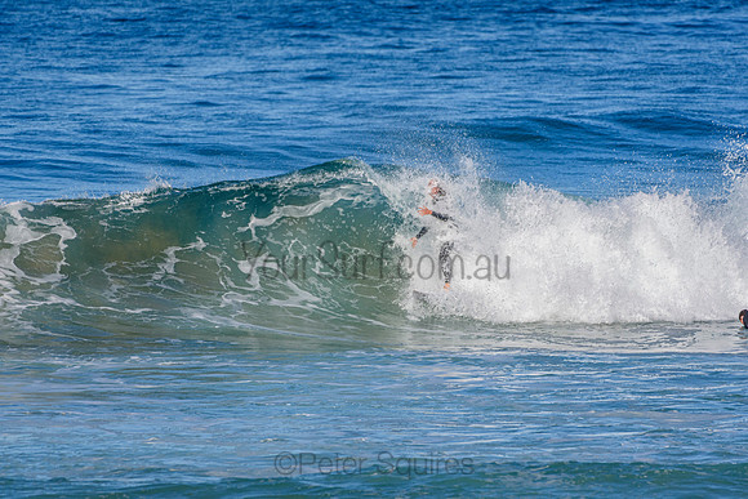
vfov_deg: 1.8
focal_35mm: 750
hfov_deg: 2.7
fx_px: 15586
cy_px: 250
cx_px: 374
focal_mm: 500
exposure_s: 1/2000
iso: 250
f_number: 5.6
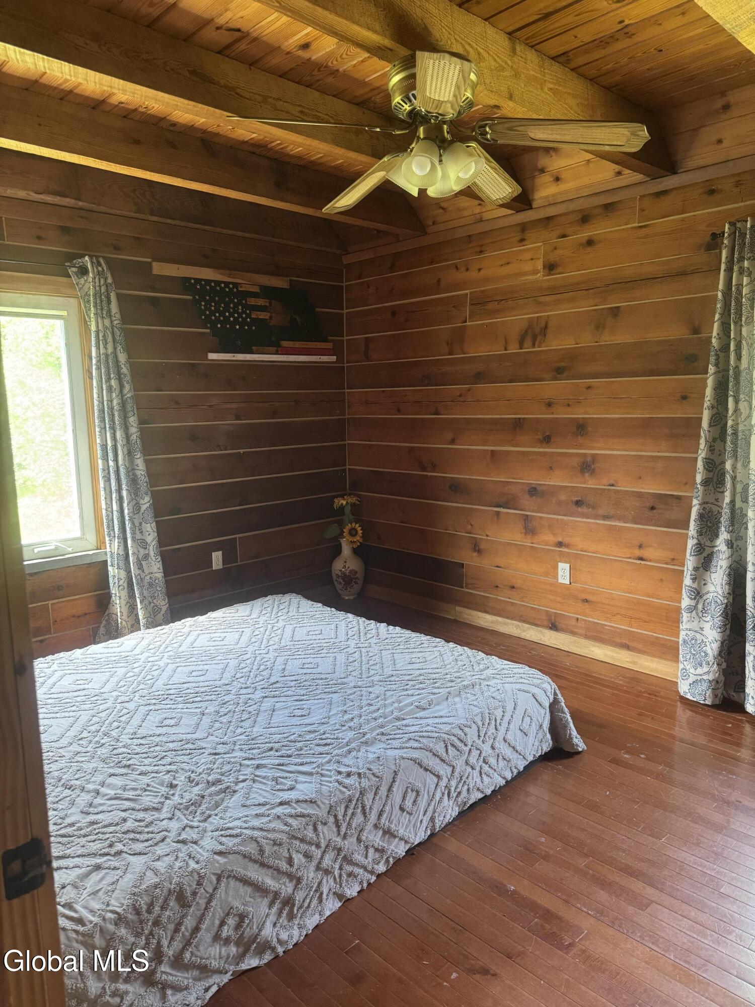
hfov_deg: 56.8
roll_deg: +1.4
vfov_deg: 71.6
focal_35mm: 24
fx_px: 698
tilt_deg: -8.7
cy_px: 504
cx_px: 378
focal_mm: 6.76
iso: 400
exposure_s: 1/60
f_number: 1.78
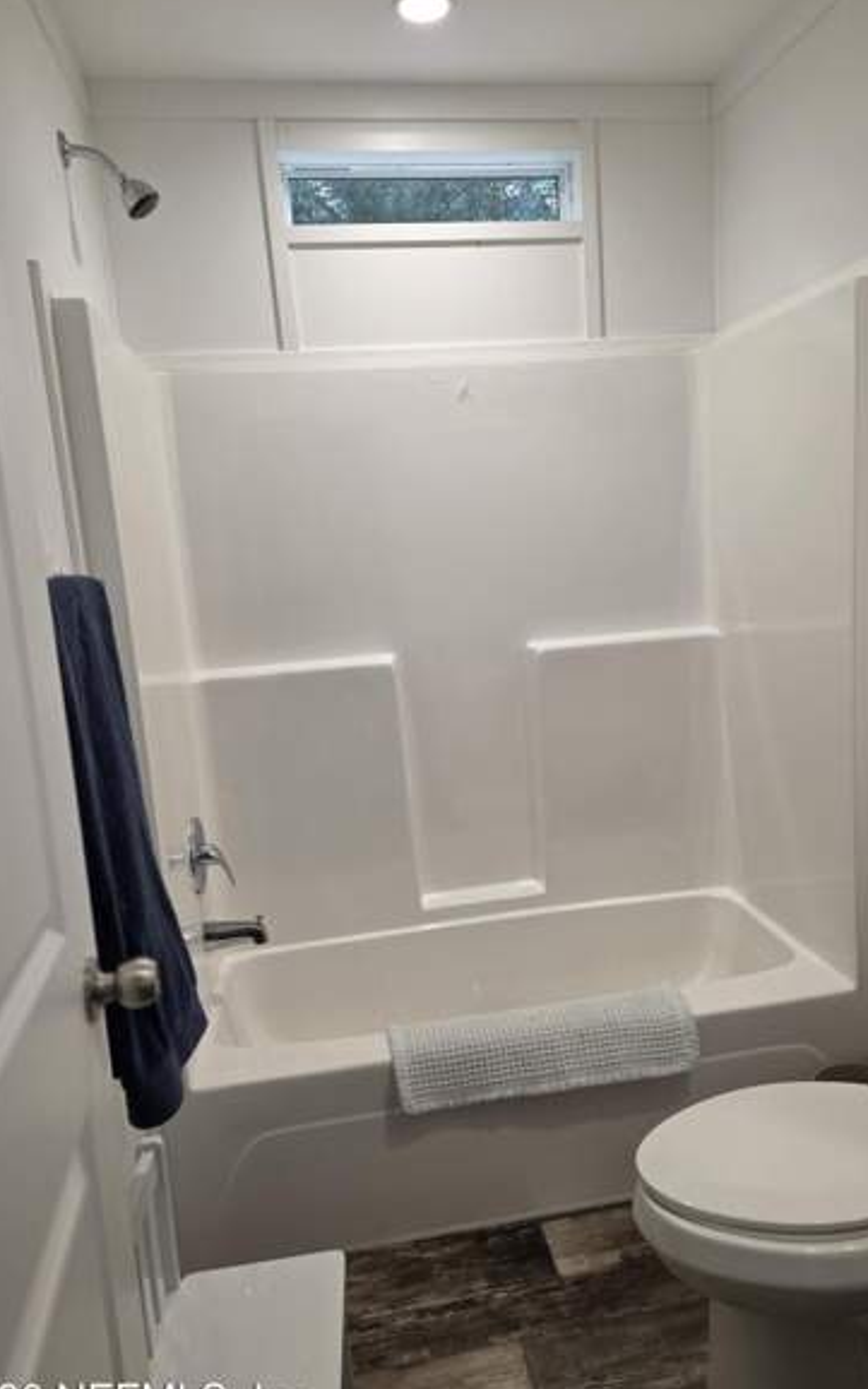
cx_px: 488
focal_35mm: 27
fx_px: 1022
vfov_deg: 68.4
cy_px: 702
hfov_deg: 45.9
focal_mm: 6.3
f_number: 1.7
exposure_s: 1/120
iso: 125
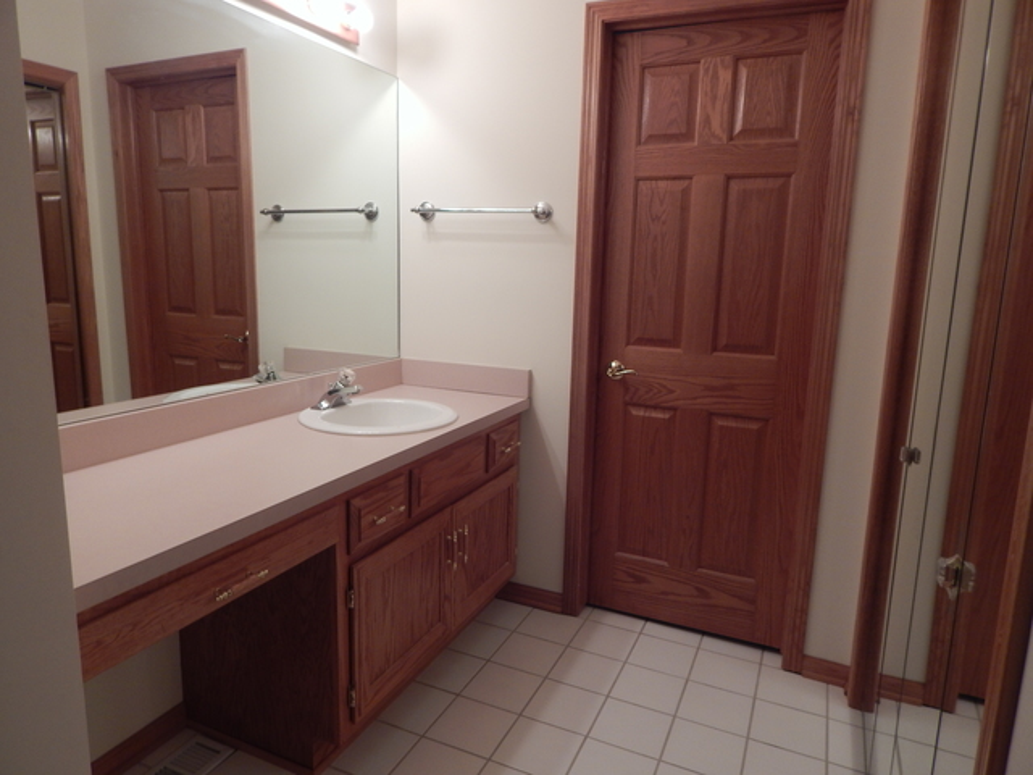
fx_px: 657
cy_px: 388
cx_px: 516
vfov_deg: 61.1
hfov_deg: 76.4
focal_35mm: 22
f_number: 3
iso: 140
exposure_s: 1/30
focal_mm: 4
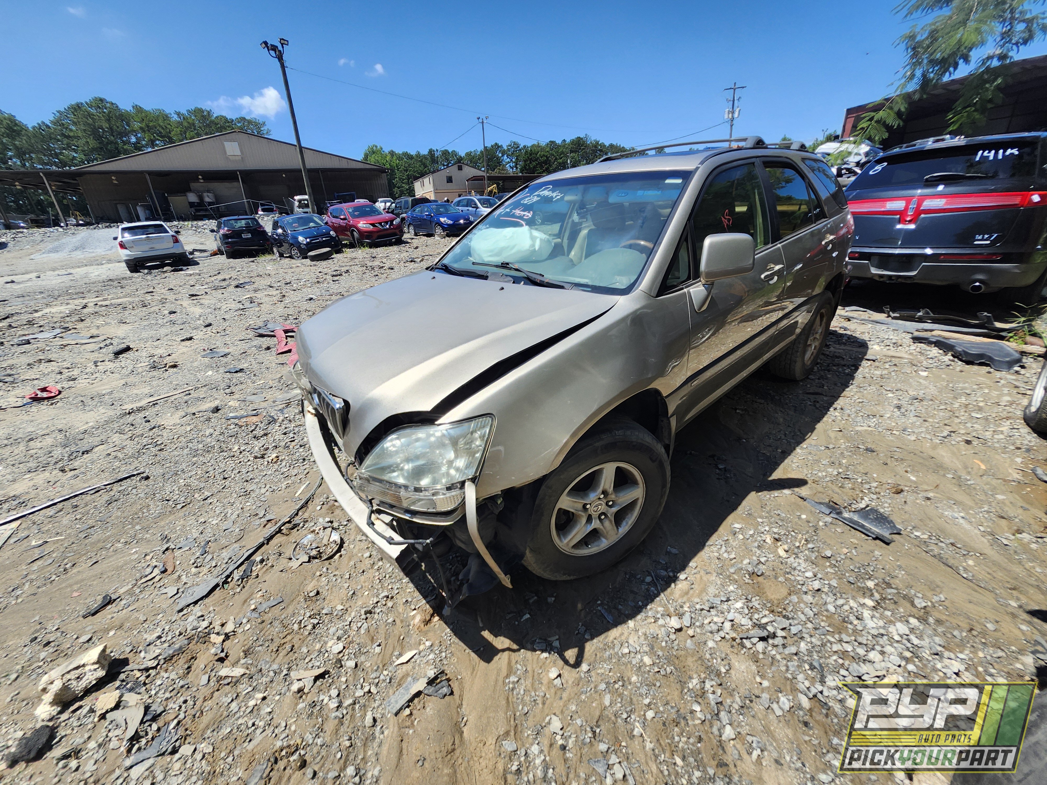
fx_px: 393
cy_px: 392
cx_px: 524
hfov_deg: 106.2
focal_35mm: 13
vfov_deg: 89.9
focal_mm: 1.74
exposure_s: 1/1272
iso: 40
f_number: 2.2
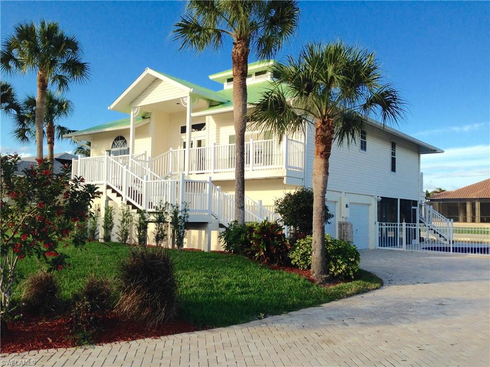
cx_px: 245
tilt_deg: +1.9
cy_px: 184
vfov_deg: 42.9
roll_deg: +0.4
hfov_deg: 55.4
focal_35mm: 33
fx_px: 467
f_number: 2.4
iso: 50
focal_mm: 4.12
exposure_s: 1/985
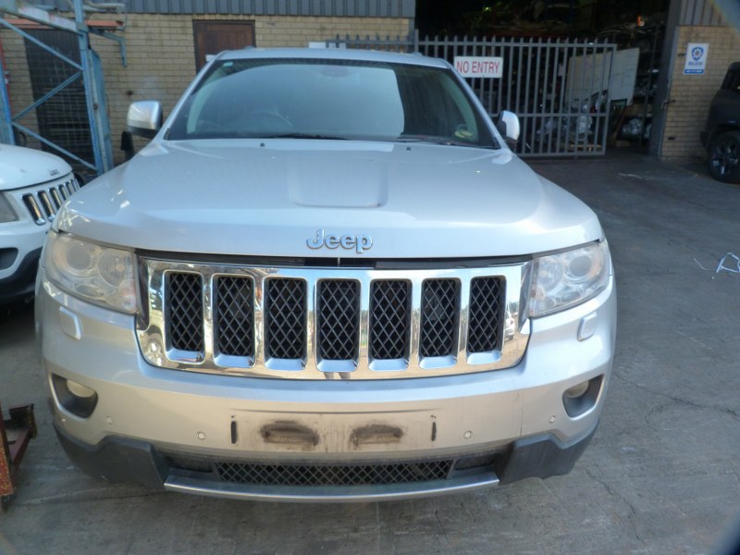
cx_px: 370
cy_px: 278
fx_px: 534
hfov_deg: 69.4
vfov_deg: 54.9
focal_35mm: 25
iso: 125
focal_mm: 4.5
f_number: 3.6
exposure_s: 1/125
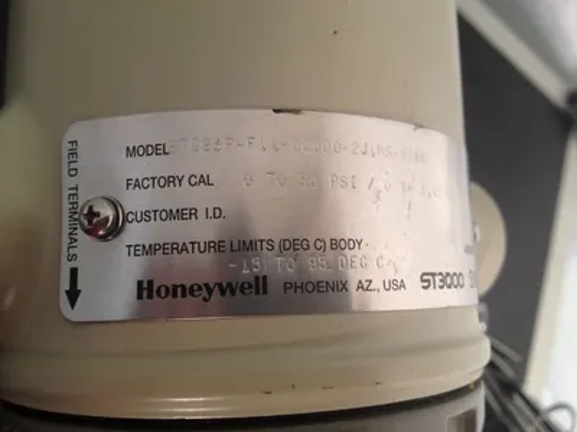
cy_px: 216
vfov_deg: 40.7
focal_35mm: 35
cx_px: 288
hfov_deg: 52.6
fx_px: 583
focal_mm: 4.28
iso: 80
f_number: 2.4
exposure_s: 1/20
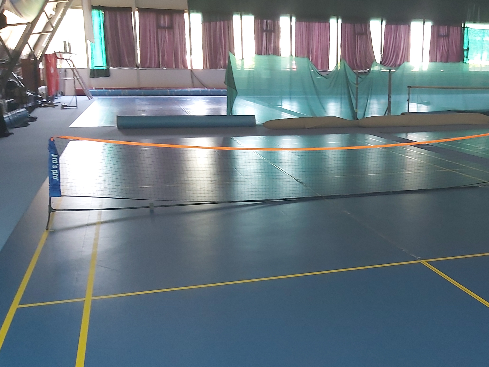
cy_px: 207
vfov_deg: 35.1
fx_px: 579
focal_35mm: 41
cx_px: 345
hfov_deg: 44.7
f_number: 1.7
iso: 200
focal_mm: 3.92
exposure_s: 1/50
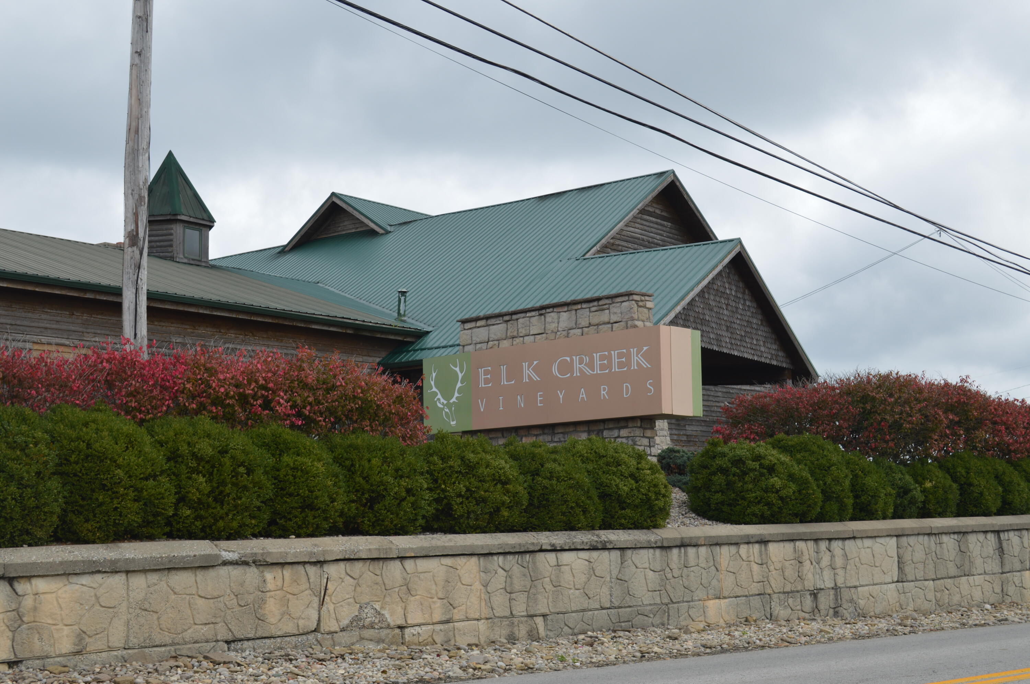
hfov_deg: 41.1
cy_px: 342
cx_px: 515
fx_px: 1372
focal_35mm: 48
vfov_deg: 28.0
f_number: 7.1
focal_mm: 32
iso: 100
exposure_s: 1/200
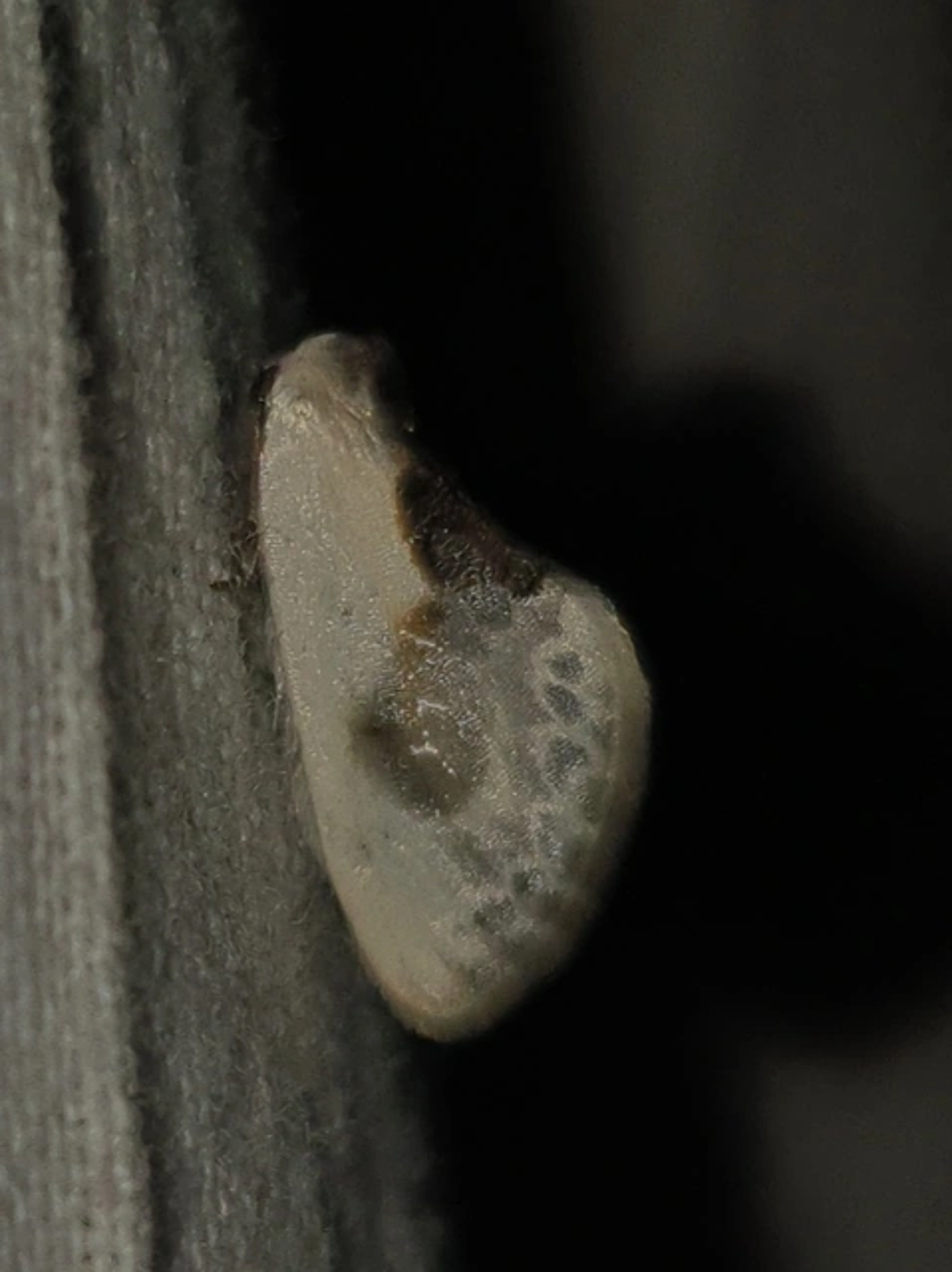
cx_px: 476
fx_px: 955
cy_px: 636
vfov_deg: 67.3
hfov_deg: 53.0
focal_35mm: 26
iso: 50
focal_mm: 4.3
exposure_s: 1/3096
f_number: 1.5
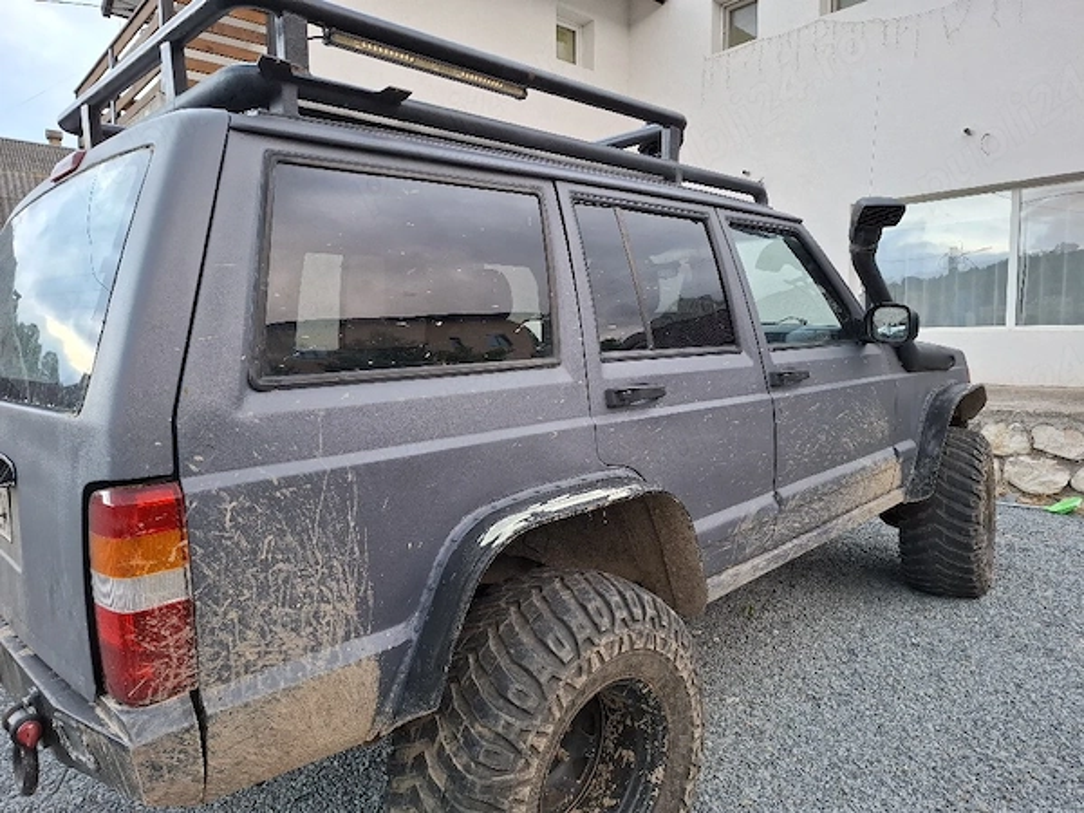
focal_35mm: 23
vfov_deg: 58.9
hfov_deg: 73.9
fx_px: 720
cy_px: 406
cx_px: 542
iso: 200
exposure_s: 1/100
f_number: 1.8
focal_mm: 5.54
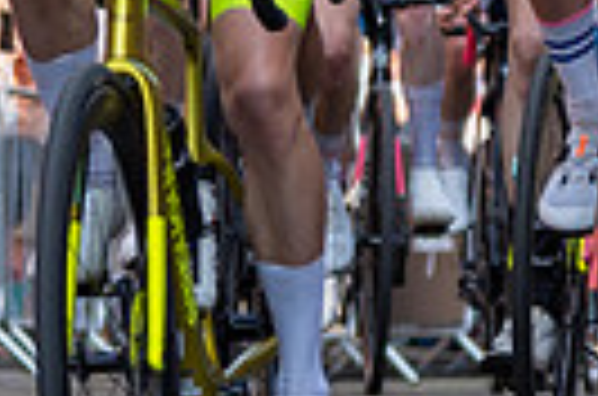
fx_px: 8253
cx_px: 309
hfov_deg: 4.1
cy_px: -515
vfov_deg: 2.7
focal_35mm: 498
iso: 100
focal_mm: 63
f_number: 2.8
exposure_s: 1/1250
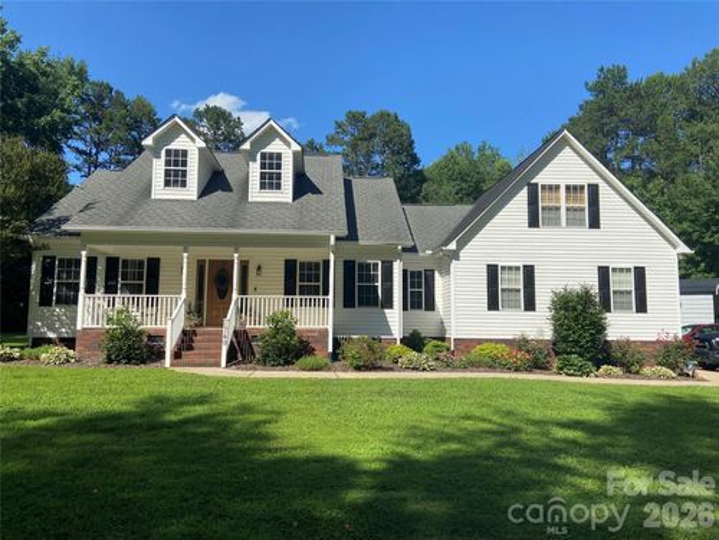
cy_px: 270
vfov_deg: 53.1
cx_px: 360
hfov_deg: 67.3
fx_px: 540
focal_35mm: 26
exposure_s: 1/2513
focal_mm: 4.25
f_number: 1.8
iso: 32
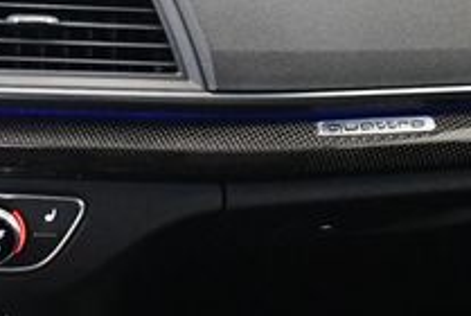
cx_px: -160
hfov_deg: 17.3
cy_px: 115
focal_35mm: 110
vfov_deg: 12.5
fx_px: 1441
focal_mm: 18
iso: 6400
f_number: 3.5
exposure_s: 1/60
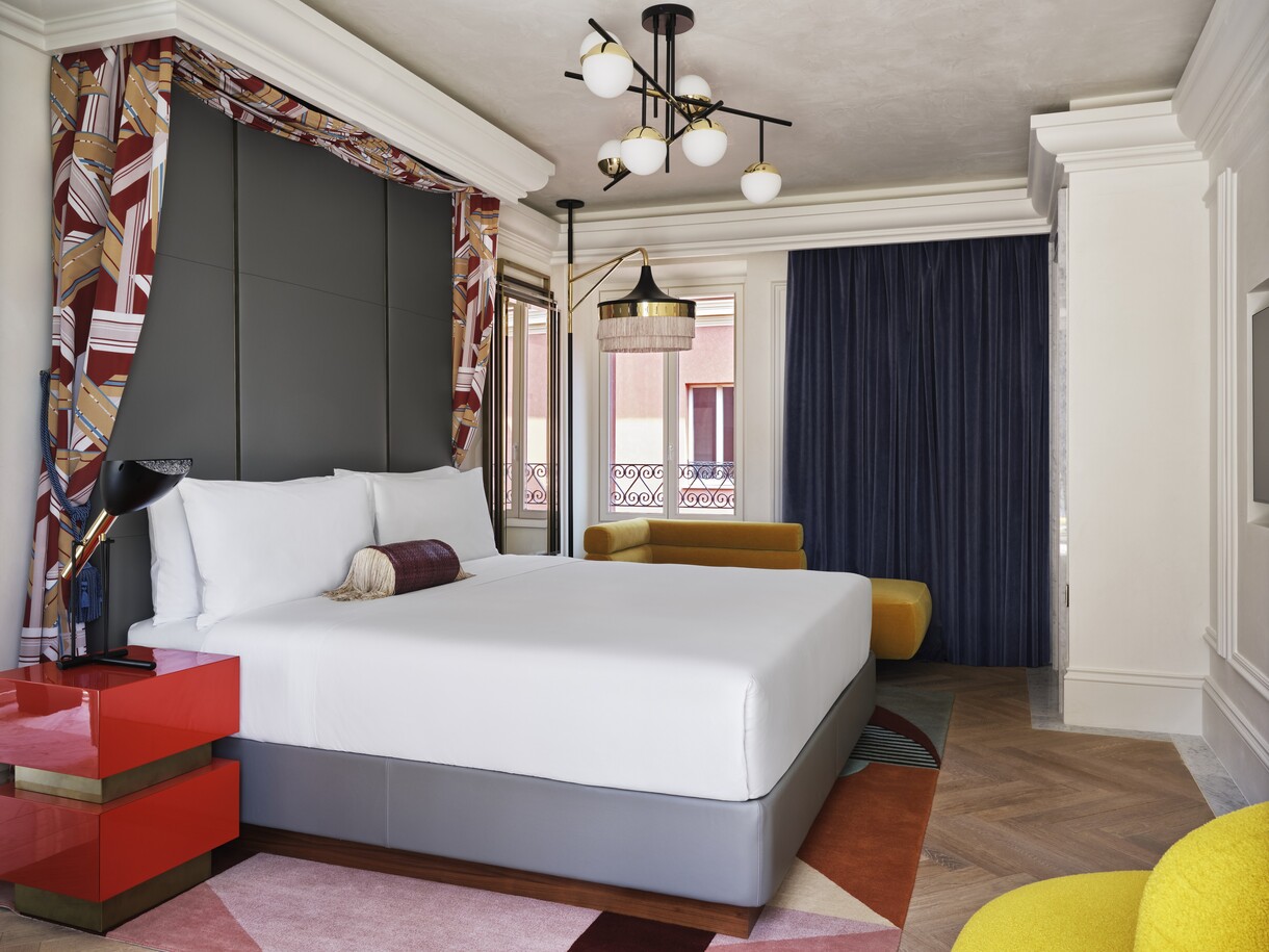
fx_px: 916
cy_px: 476
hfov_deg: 69.4
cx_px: 634
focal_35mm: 25
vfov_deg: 54.9
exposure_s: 1/13
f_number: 16
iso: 400
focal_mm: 32
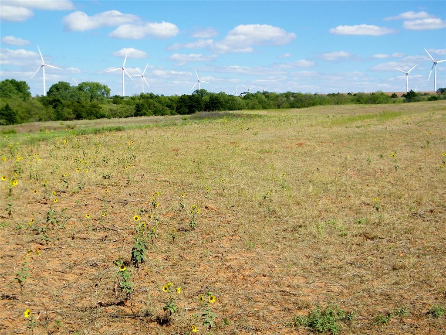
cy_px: 168
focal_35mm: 49
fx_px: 631
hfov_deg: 38.9
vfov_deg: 29.7
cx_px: 223
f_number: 8
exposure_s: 1/250
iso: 80
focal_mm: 8.8
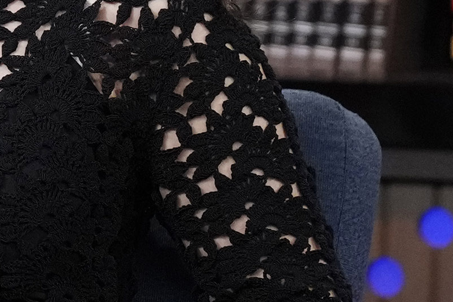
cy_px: 27
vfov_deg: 3.5
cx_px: -330
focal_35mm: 394
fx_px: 4958
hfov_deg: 5.2
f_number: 2.8
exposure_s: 1/160
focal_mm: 70
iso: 3200
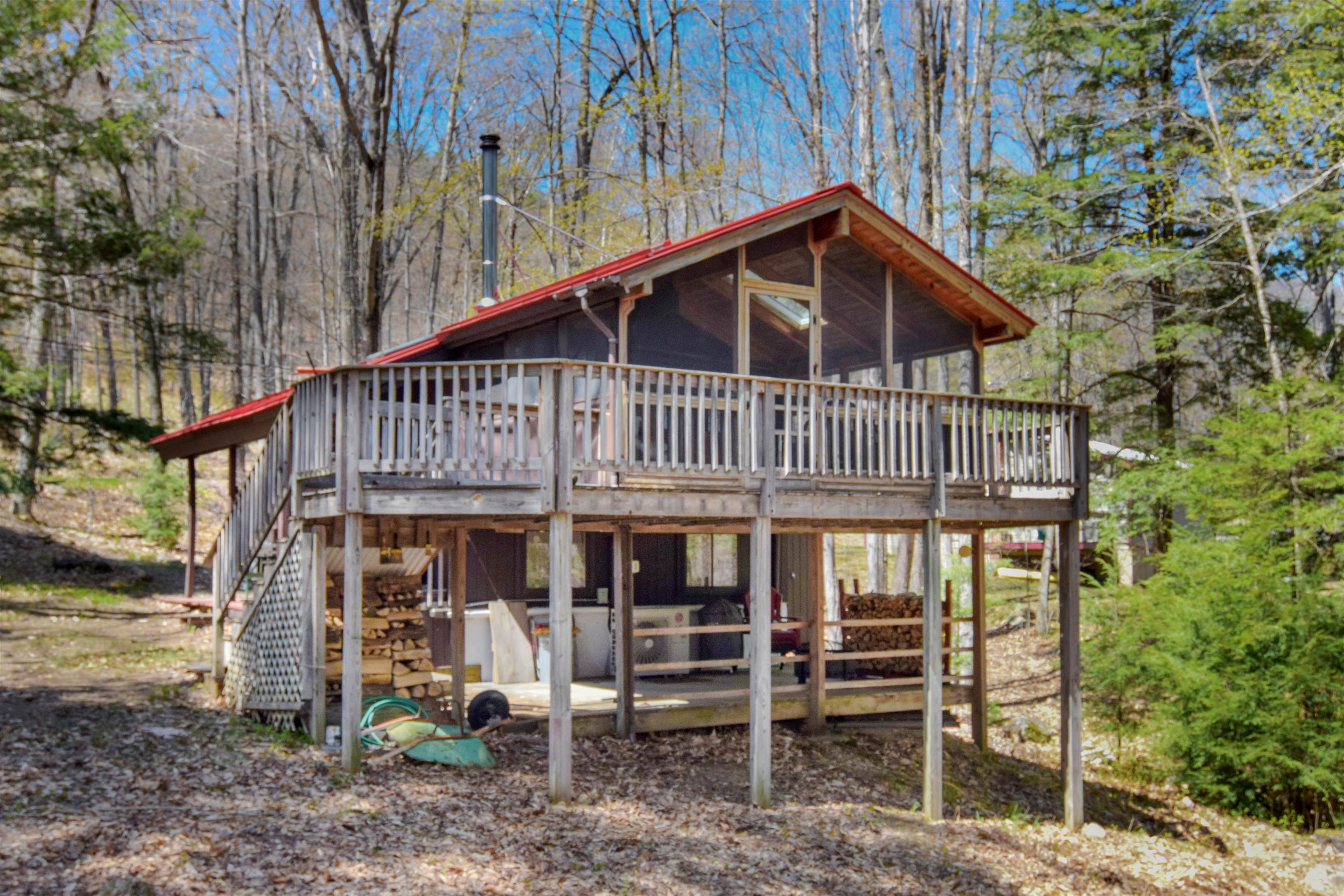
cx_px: 672
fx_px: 1232
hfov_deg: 57.2
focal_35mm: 33
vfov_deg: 40.0
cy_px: 448
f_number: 10
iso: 800
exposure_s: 1/400
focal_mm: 22
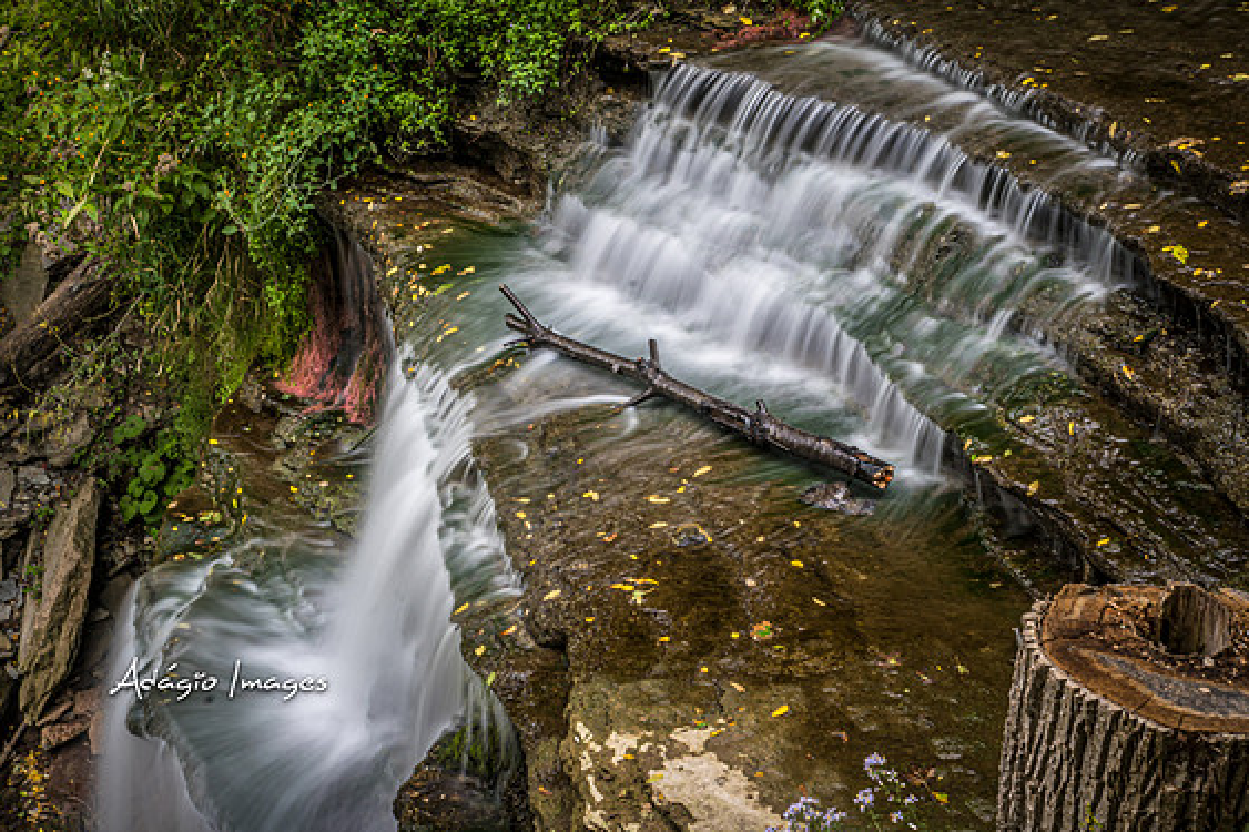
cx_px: 610
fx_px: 1769
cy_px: 407
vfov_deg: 26.5
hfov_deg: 38.9
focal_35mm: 51
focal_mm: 33
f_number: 29
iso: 100
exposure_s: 2.5
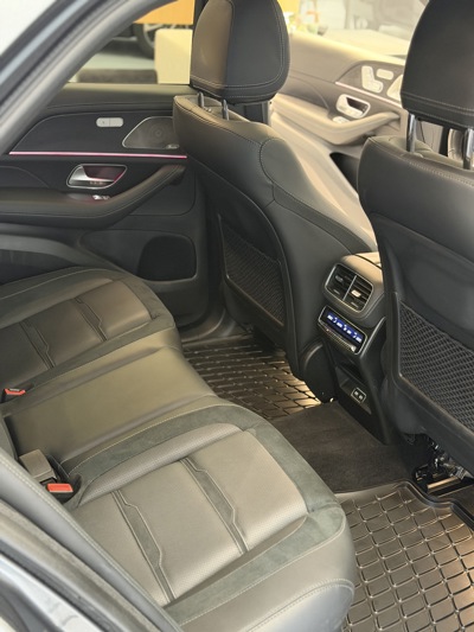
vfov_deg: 39.6
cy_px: 316
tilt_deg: -24.2
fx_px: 876
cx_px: 237
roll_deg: -3.7
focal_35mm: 48
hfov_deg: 30.3
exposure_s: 1/30
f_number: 1.78
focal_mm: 6.76
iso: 640
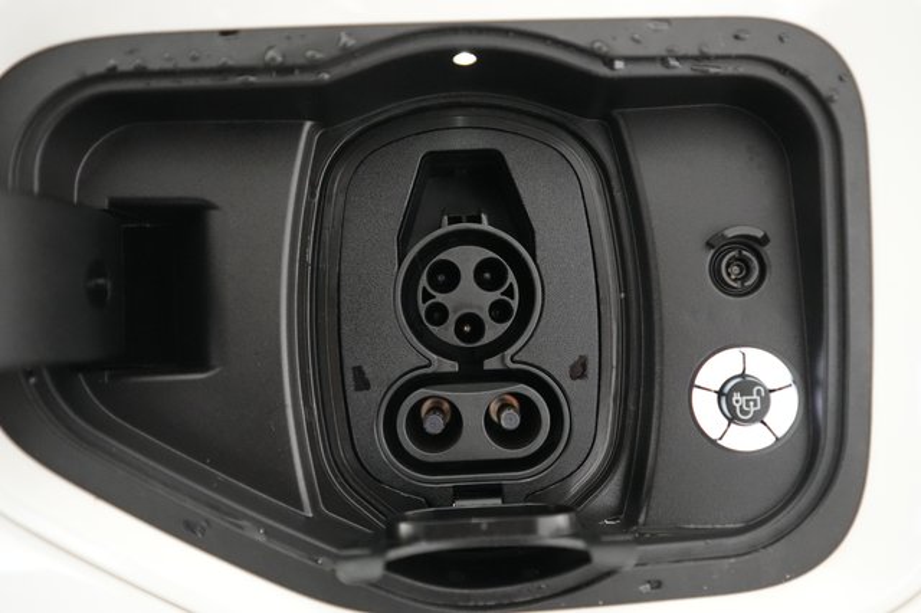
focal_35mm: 28
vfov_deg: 46.4
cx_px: 460
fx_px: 716
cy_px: 306
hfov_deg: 65.5
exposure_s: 1/160
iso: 10000
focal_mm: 28
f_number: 2.8
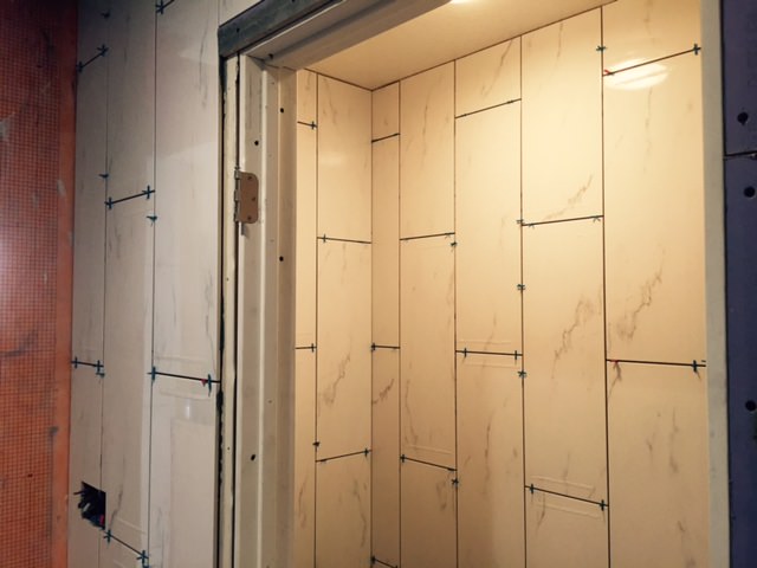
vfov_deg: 48.2
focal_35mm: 29
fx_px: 634
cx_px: 378
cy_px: 284
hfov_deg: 61.7
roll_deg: -1.3
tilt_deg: +1.1
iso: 50
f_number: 2.2
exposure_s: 1/30
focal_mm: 4.15
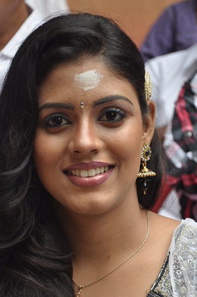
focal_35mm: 141
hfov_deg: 9.7
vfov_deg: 14.6
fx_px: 1162
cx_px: 85
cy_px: 189
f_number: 5.3
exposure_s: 1/60
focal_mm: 62
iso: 400
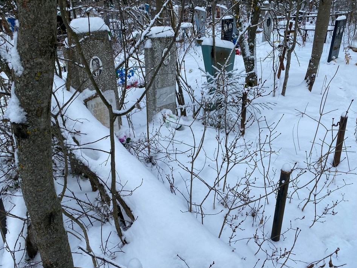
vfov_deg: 49.7
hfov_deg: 63.4
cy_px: 132
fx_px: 289
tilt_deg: -15.1
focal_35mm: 28
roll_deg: +7.6
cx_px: 169
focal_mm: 4.25
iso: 32
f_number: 1.8
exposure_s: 1/778
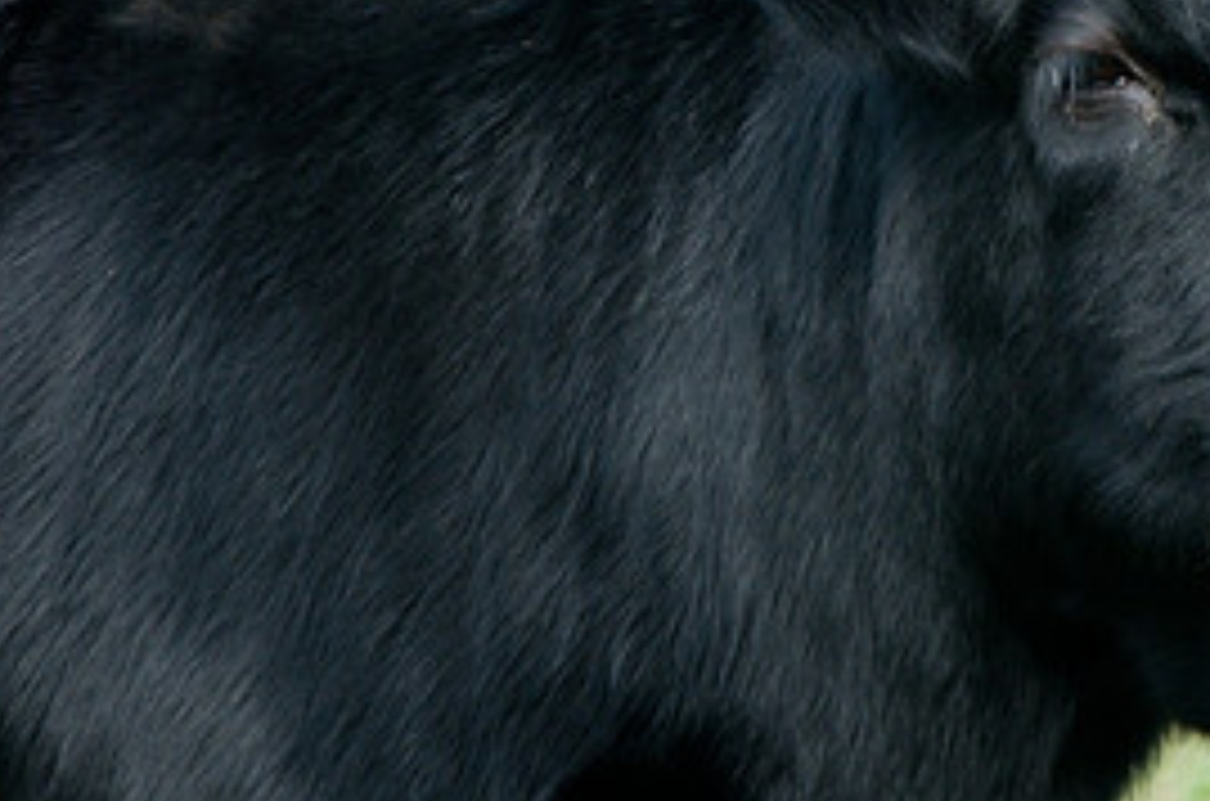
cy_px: 124
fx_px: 17909
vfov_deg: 2.6
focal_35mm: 534
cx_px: 1021
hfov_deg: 3.9
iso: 200
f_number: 6.7
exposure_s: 1/350
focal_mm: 165
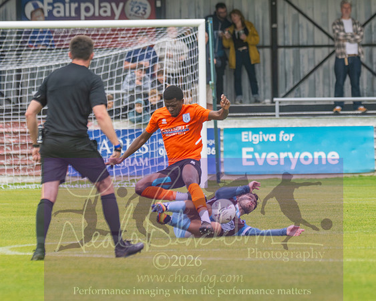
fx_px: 7456
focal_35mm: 670
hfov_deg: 2.9
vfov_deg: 2.3
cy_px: 124
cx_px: 278
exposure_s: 1/1250
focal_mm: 220
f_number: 2.8
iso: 560
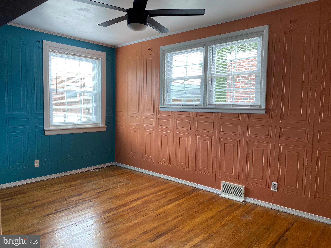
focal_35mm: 26
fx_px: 249
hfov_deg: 67.3
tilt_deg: -3.6
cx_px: 166
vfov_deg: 53.1
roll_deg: -0.5
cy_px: 124
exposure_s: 1/120
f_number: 1.8
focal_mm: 4.25
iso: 100
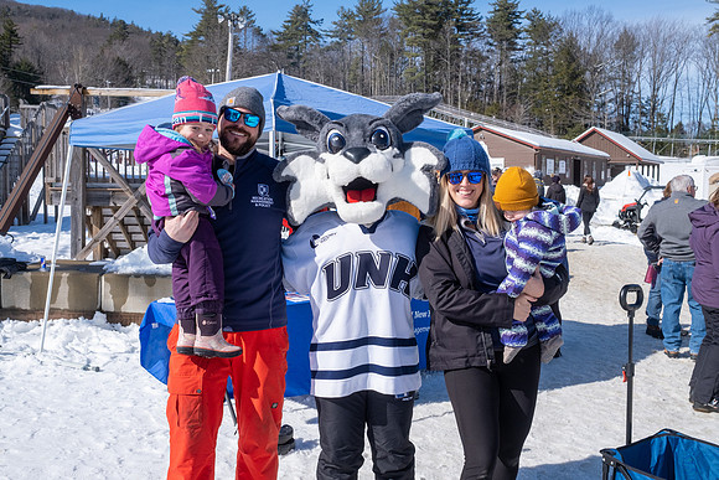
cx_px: 360
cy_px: 240
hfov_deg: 54.4
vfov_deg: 37.9
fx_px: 699
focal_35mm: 35
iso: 320
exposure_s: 1/1000
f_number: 7.1
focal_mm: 23
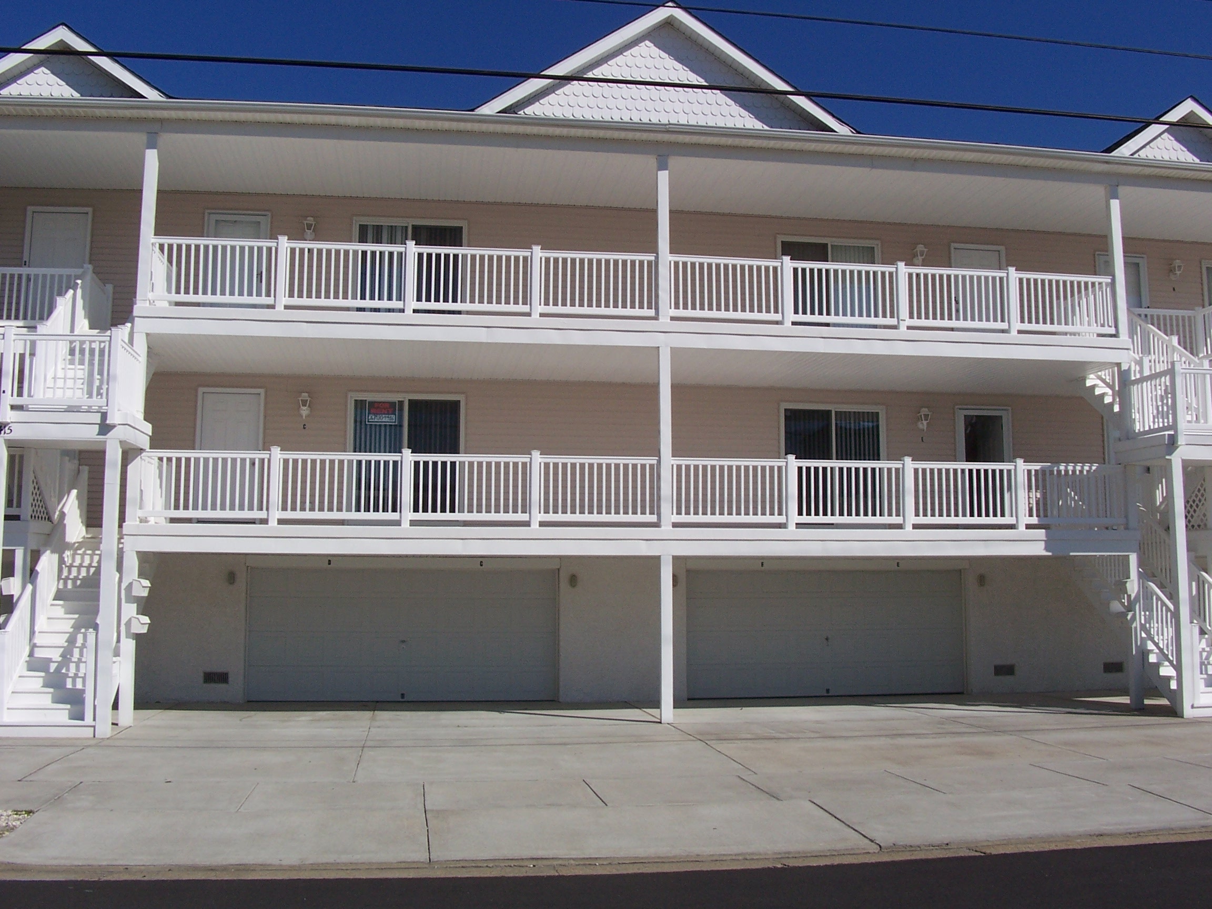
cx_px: 606
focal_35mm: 35
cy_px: 454
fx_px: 1225
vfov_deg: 40.7
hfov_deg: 52.6
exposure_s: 1/1000
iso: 80
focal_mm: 6
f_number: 5.6
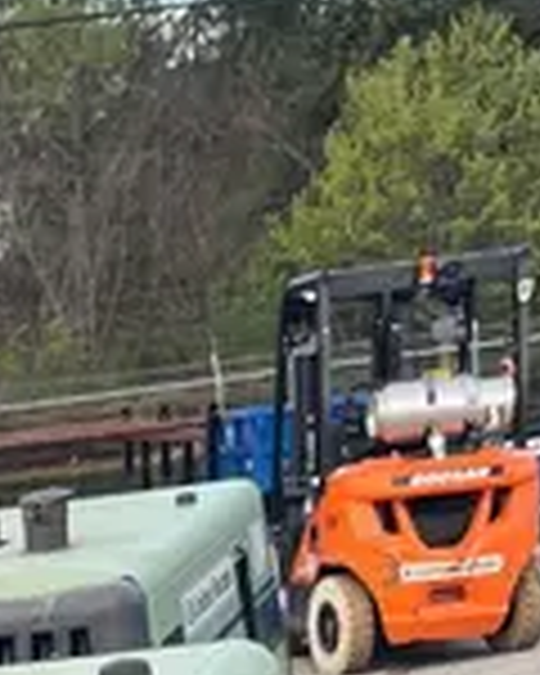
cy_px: 1388
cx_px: -477
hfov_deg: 11.4
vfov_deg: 13.2
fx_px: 2477
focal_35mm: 124
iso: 50
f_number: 1.6
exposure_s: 1/327
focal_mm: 5.1
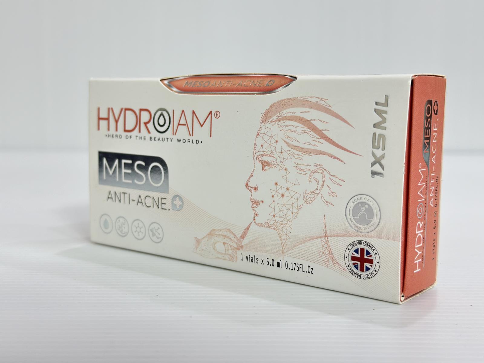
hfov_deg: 39.7
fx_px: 671
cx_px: 242
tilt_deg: -6.5
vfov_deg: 30.3
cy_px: 182
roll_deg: +0.0
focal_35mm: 48
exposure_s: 1/50
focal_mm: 6.86
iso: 100
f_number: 1.78
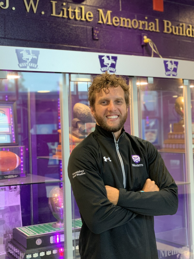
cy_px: 130
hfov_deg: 28.0
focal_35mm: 52
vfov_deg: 36.8
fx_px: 389
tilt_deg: +1.6
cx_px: 97
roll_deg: +1.4
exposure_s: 1/60
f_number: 2.4
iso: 320
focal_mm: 6
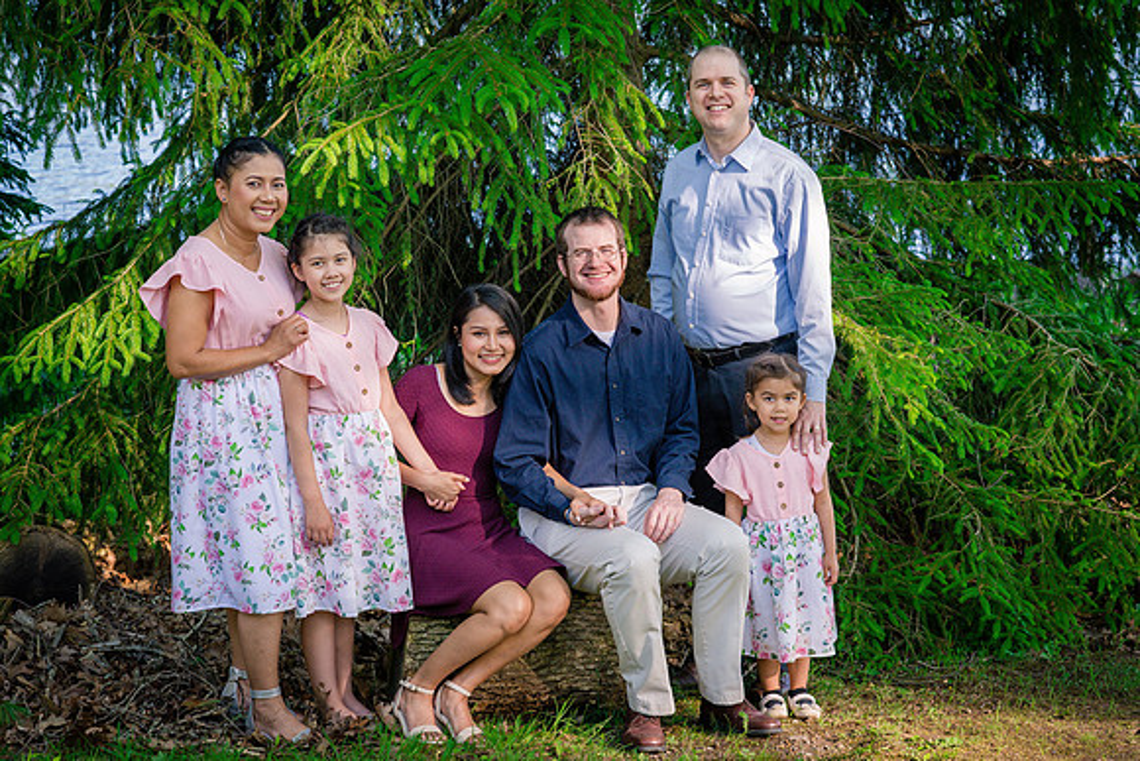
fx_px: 2938
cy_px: 358
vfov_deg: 14.7
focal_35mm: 93
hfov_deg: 21.9
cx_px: 622
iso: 800
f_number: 5.6
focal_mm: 85
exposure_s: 1/250
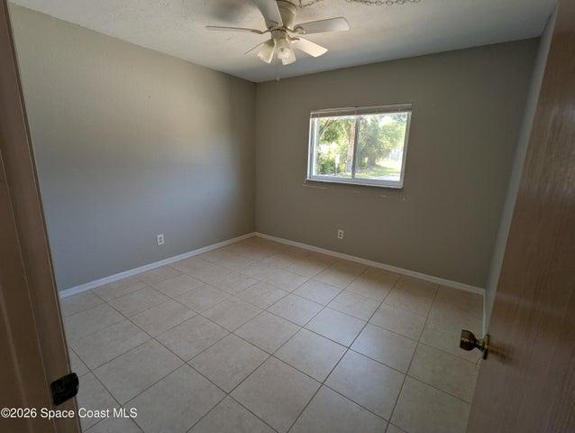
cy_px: 216
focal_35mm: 16
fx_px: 266
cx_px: 288
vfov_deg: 78.2
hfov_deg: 94.4
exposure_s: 1/46.6
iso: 50
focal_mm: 2.35
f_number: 2.2
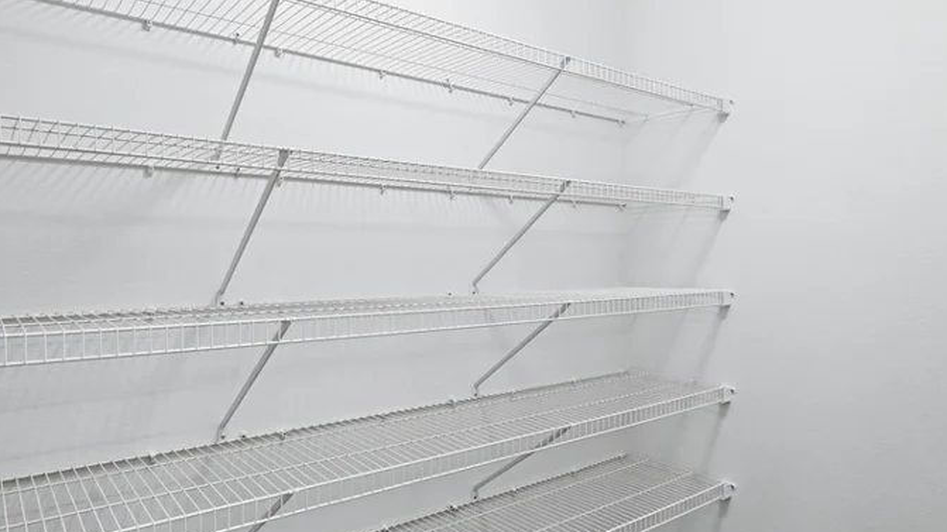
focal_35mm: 25
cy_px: 266
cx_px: 423
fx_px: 623
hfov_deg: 74.3
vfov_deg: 46.3
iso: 800
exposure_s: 1/200
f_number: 9
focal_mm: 15.5
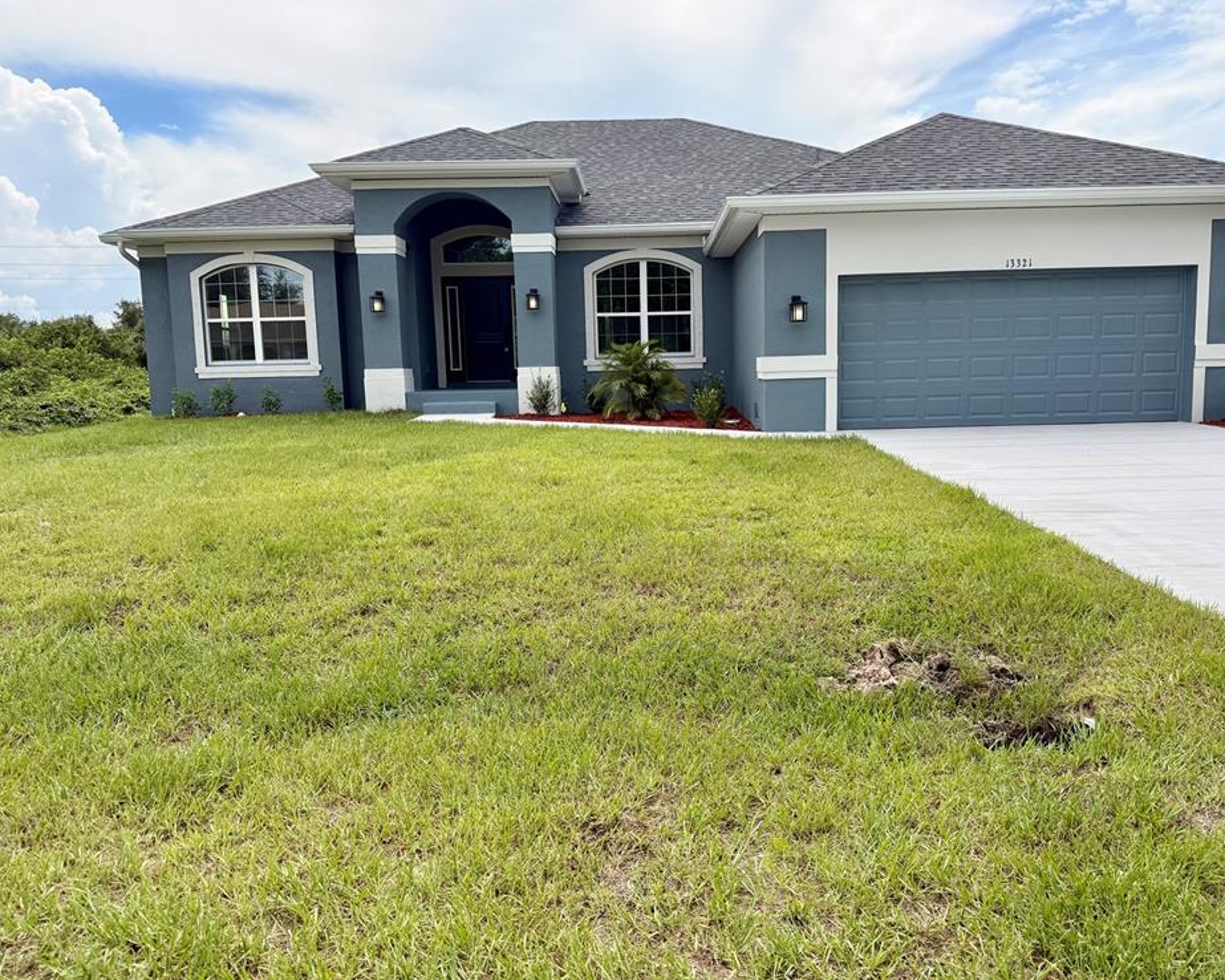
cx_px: 646
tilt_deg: -6.3
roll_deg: +1.1
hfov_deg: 66.0
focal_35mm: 26
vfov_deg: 54.9
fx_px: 942
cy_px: 473
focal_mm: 6.76
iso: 100
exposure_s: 1/3953
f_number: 1.78
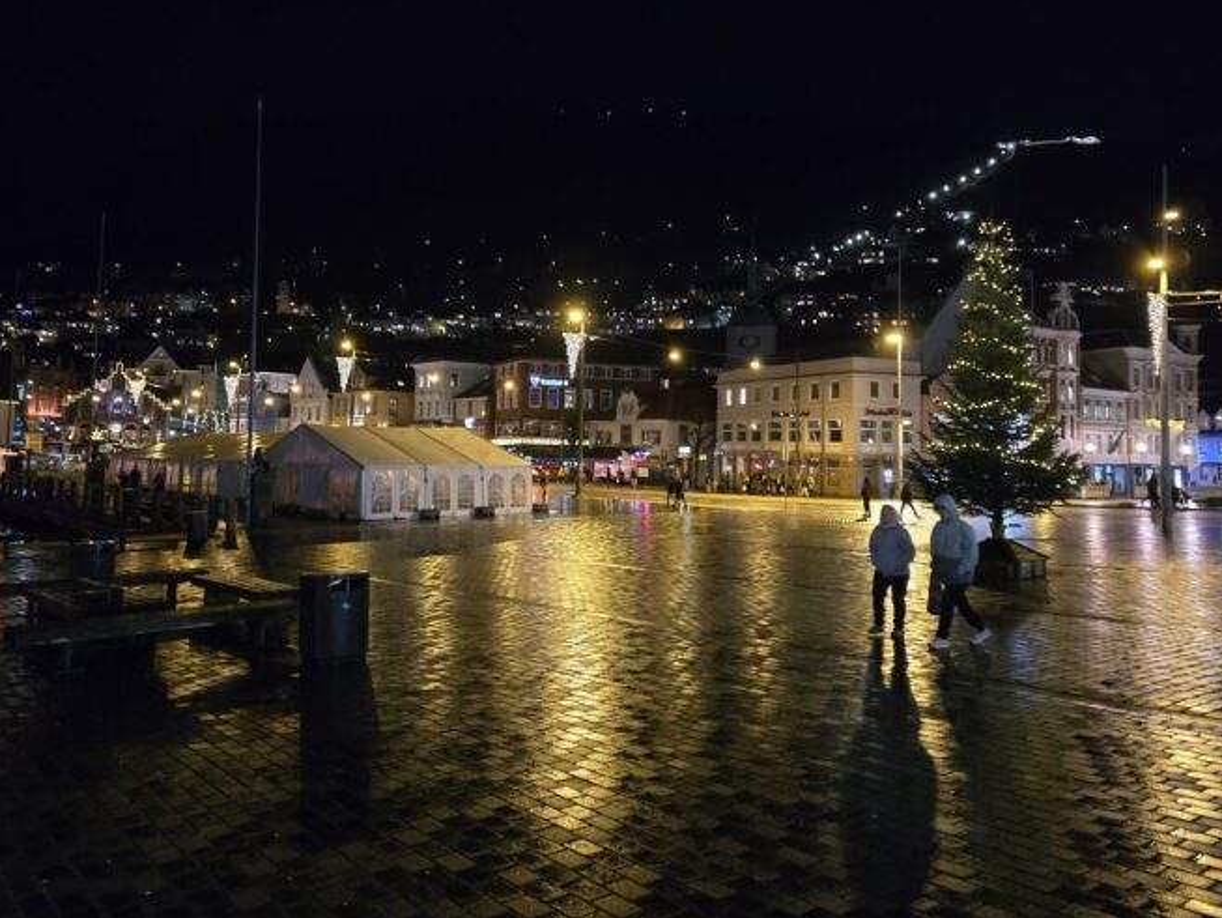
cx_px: 596
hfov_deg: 65.3
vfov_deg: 51.3
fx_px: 953
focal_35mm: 27
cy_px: 411
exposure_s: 1/50
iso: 1600
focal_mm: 6.3
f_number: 1.7
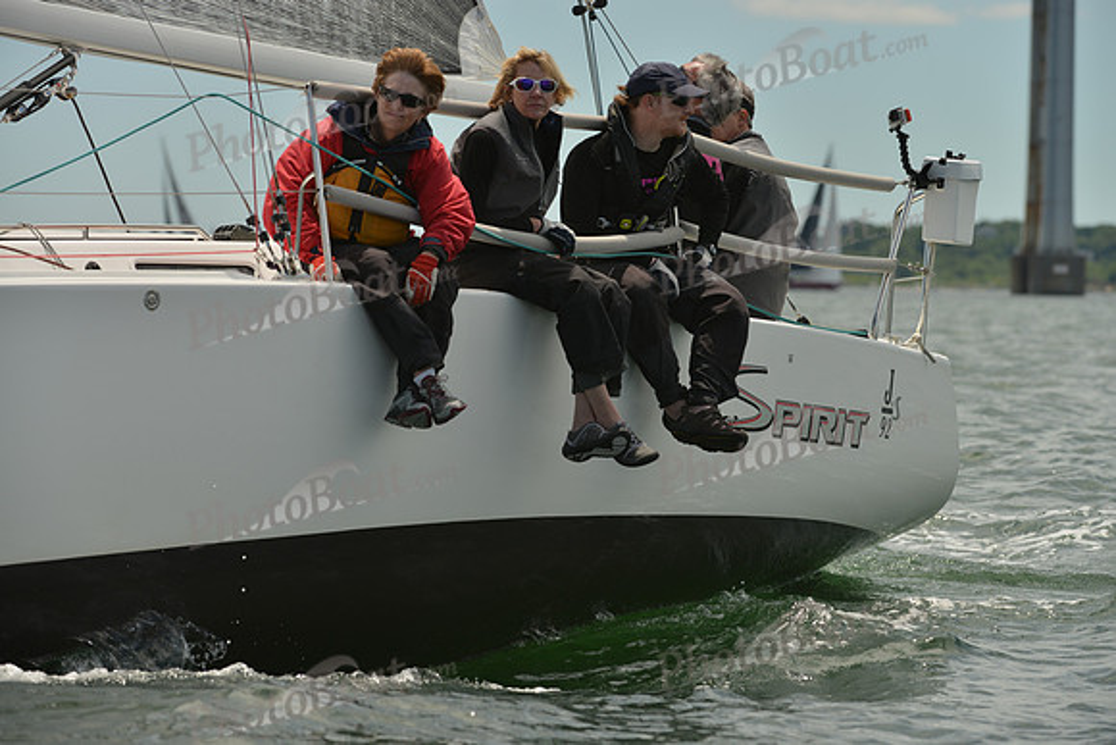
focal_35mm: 200
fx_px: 6201
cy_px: 372
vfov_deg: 6.9
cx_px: 558
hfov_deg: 10.3
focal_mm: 200
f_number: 6.3
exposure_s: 1/1000
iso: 200
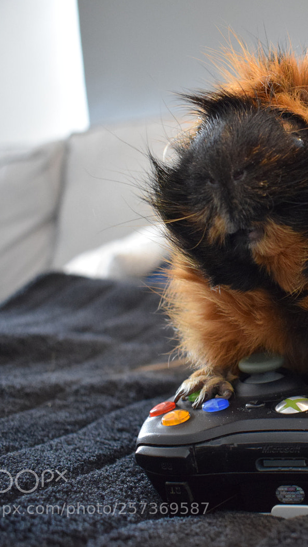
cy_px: 274
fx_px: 723
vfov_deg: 41.5
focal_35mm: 50
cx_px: 352
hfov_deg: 22.5
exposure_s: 1/60
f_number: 3.8
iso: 2200
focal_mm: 21
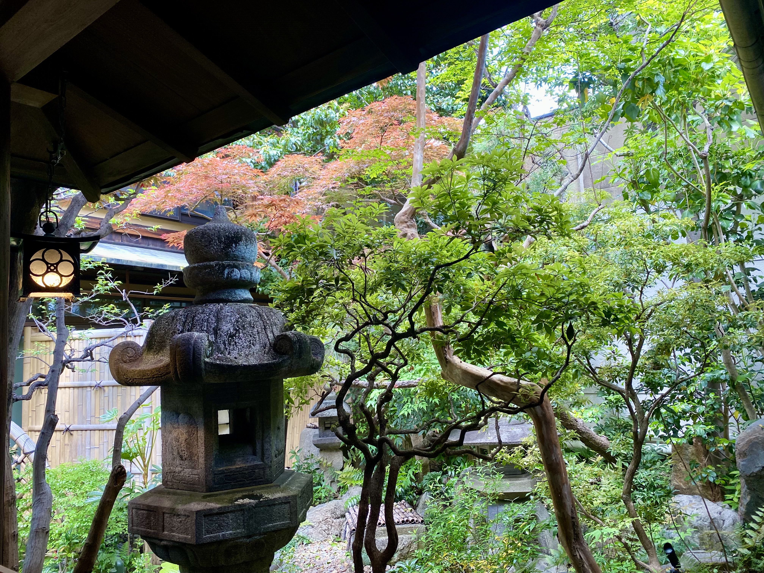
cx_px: 382
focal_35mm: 26
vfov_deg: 53.1
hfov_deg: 67.3
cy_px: 286
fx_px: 574
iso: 80
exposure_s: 1/121
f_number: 1.8
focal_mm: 4.25
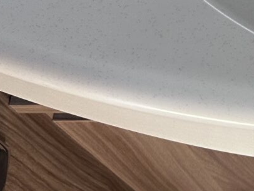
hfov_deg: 14.6
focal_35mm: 121
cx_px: 432
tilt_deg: -51.2
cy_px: -222
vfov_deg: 10.9
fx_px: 888
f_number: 1.78
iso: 160
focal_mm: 6.86
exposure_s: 1/121
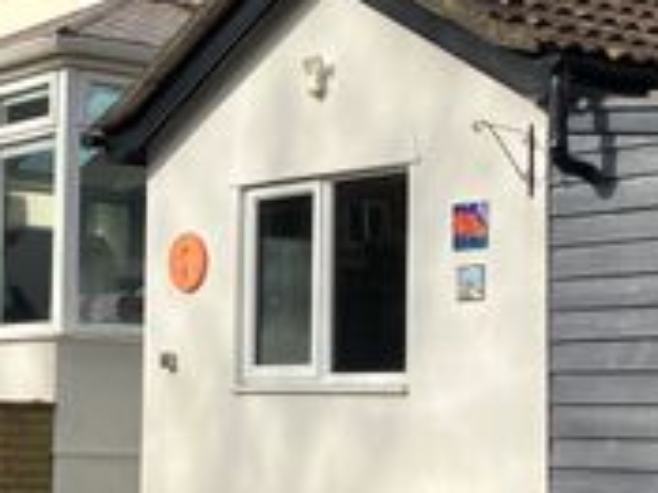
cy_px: 290
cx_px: 64
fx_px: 1824
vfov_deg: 15.4
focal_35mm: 96
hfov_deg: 20.1
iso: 32
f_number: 1.8
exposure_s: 1/2433
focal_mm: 3.99
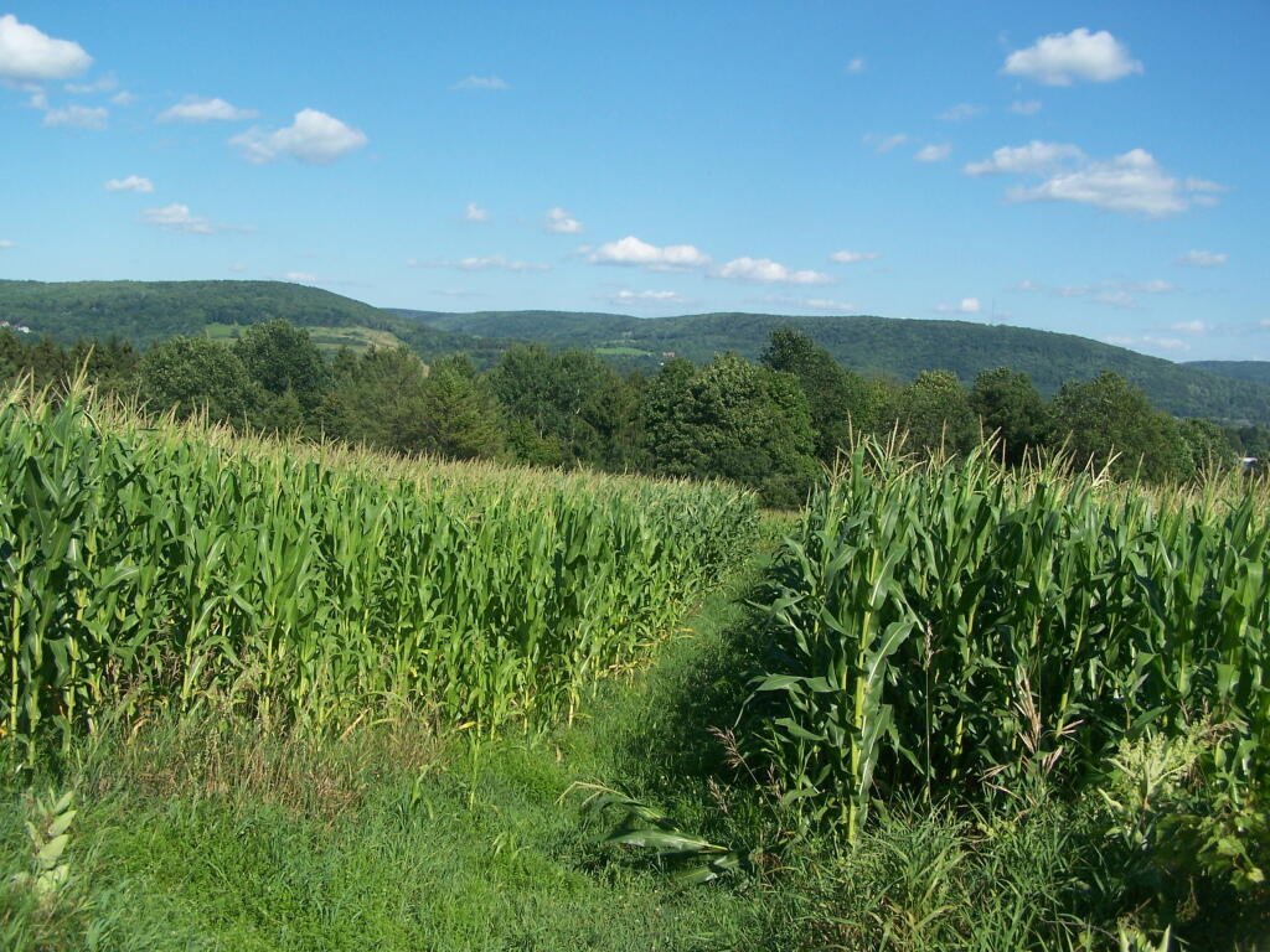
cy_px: 476
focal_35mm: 38
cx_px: 635
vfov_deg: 37.7
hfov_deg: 49.0
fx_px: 1394
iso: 80
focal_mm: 6.3
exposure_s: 1/800
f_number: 4
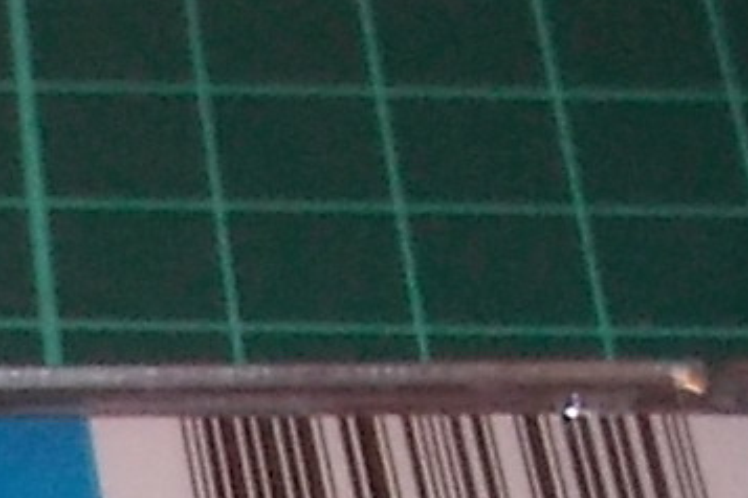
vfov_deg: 6.3
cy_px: 1762
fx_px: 3989
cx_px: -461
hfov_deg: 10.3
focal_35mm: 192
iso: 200
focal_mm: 4.1
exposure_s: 1/30
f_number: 3.3
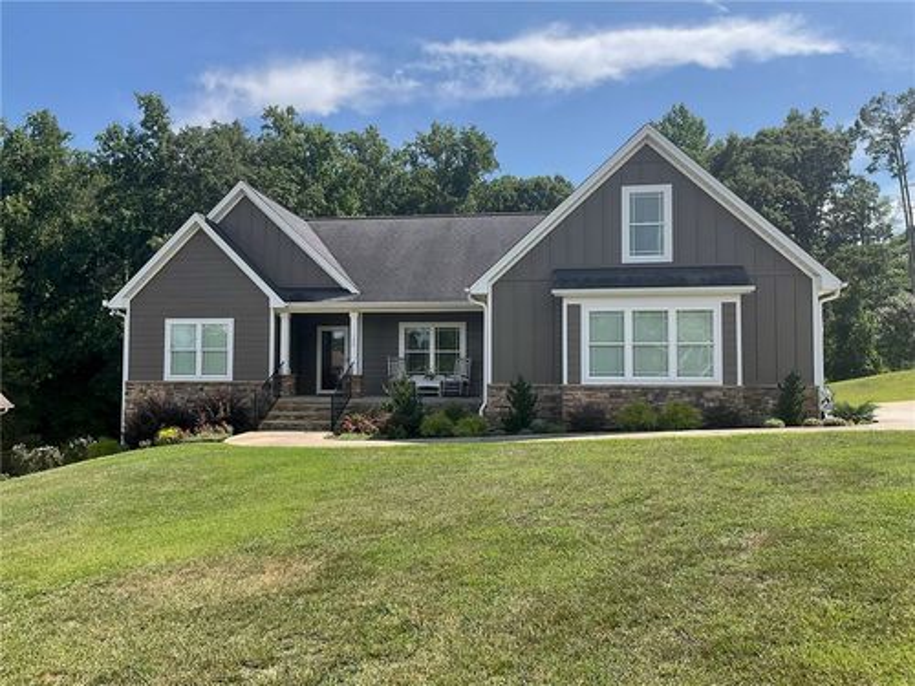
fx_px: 767
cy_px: 343
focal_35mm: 29
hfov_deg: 61.7
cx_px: 458
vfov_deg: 48.2
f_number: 1.8
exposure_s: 1/1451
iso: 16
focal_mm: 3
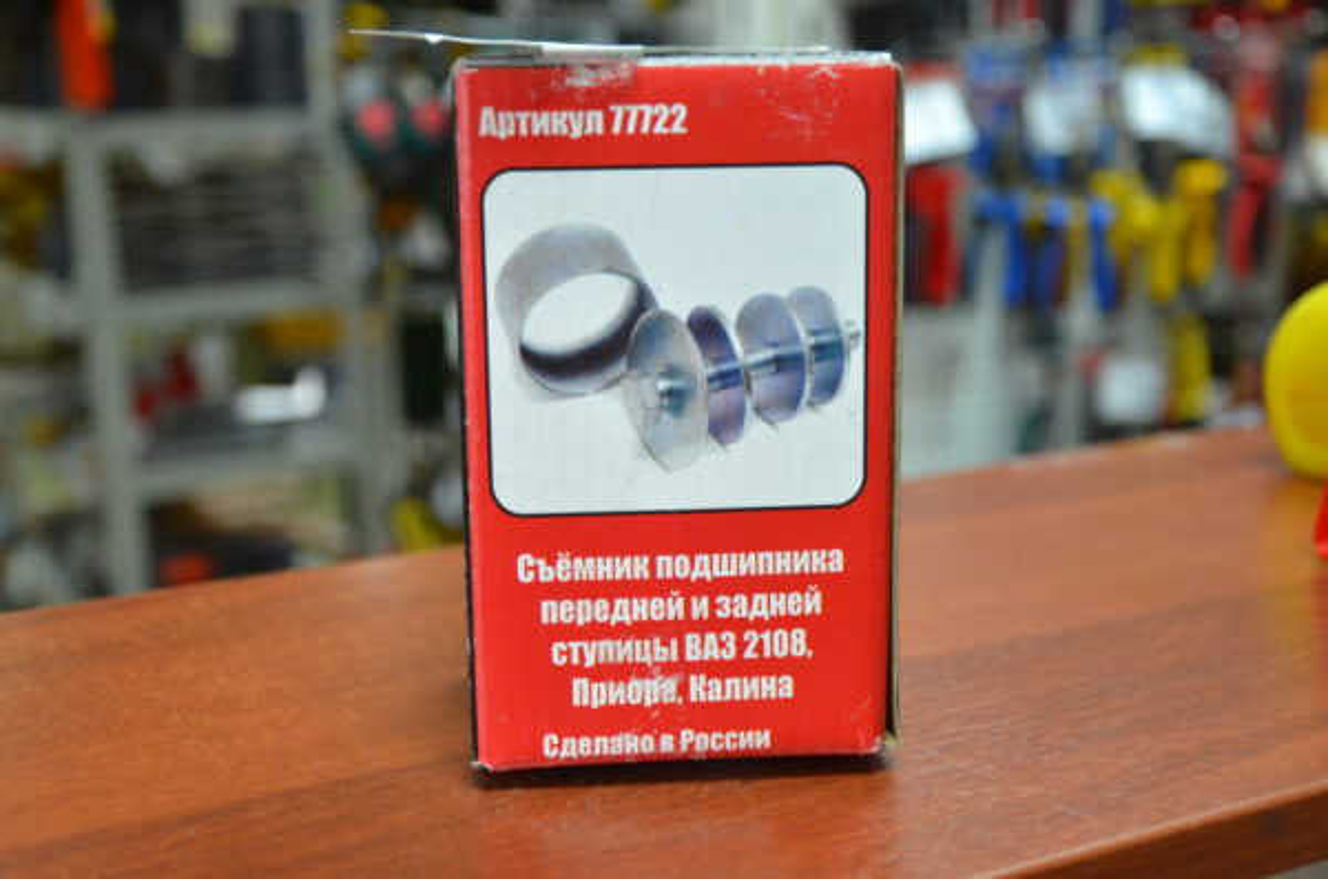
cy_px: 440
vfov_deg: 23.7
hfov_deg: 35.1
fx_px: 2098
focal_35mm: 57
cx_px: 664
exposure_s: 1/60
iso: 800
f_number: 4.5
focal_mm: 38
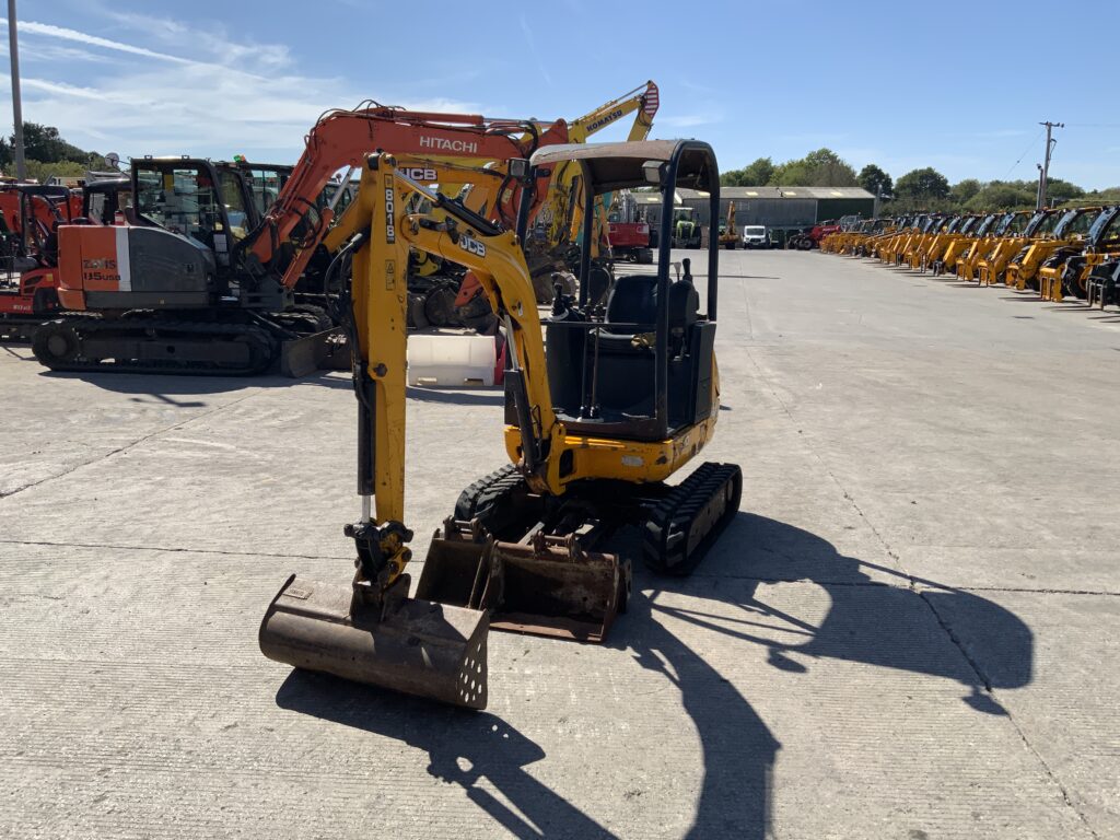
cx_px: 560
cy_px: 420
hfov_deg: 61.7
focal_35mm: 29
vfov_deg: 48.2
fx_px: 938
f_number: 1.8
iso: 16
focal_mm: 3
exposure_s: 1/2141
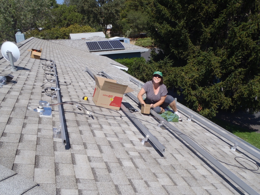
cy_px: 98
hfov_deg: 63.4
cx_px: 130
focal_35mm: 28
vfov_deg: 49.7
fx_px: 210
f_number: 10
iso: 80
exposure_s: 1/100
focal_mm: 5
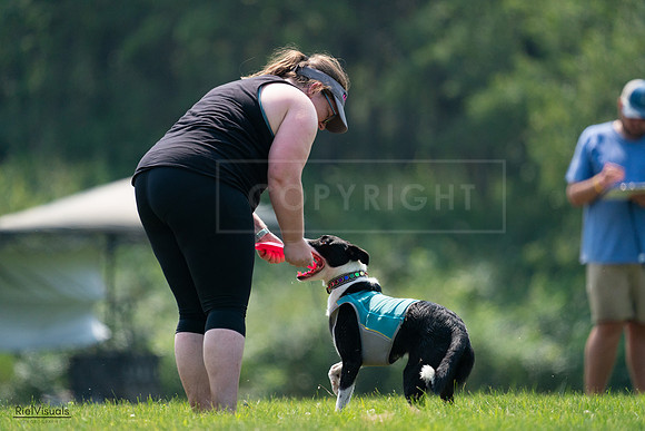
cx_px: 322
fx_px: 10017
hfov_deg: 3.7
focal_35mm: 559
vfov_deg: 2.5
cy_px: 216
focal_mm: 559
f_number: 6.3
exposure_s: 1/4000
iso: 2000
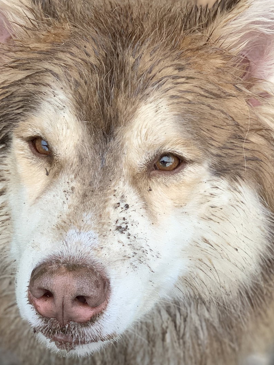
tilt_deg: -73.3
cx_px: 138
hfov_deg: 14.1
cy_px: 143
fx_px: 1108
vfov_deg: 18.7
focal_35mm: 105
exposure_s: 1/122
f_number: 2.4
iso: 32
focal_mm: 6
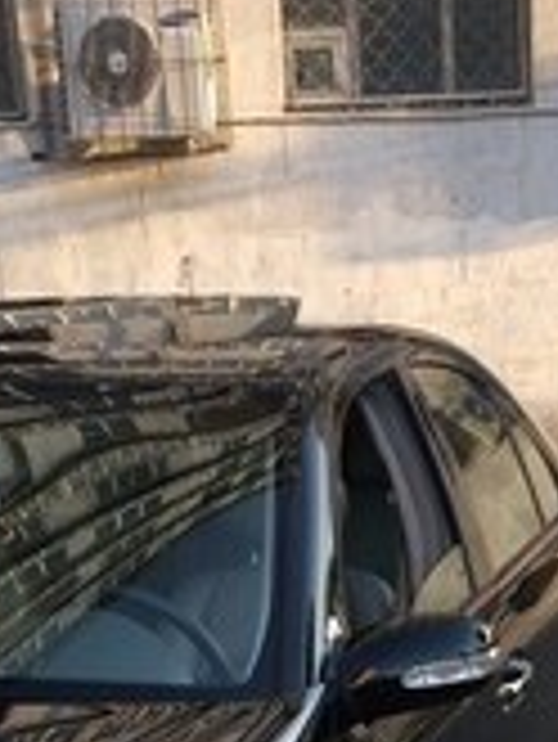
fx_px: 1867
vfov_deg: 20.3
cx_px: 346
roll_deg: +3.4
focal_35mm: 87
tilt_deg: -22.0
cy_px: 1007
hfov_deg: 17.0
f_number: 2.2
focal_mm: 4.15
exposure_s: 1/105
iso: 32
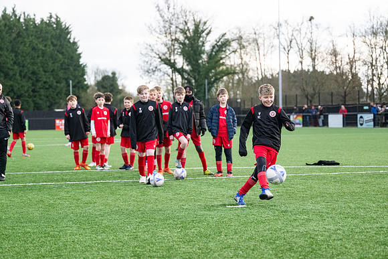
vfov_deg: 13.7
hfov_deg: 20.4
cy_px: 130
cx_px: 194
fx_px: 1078
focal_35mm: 100
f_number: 4
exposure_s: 1/2500
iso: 2000
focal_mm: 100
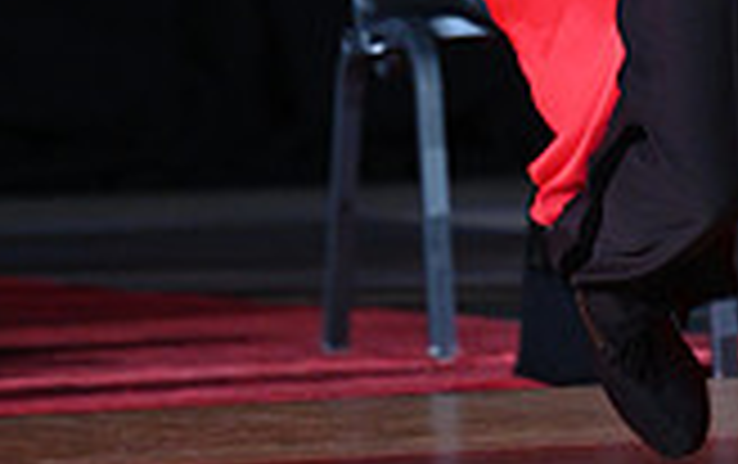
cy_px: -514
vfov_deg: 0.9
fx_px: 29043
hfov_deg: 1.5
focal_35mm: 1442
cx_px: 853
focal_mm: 400
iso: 3200
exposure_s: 1/320
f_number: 5.6
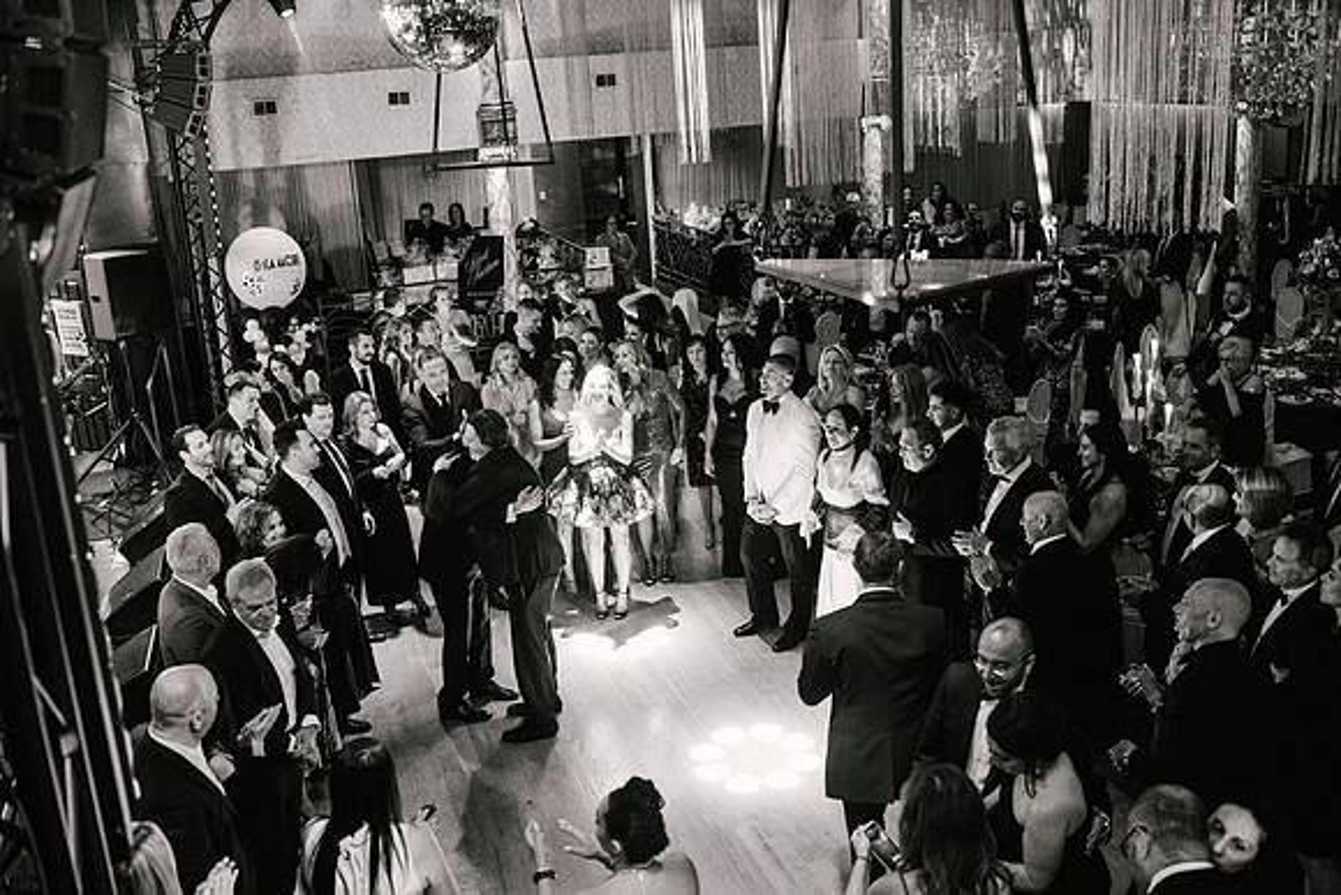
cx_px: 670
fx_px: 1304
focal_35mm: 35
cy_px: 448
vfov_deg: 37.9
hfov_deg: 54.4
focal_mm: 35
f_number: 2.8
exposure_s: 1/200
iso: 2500
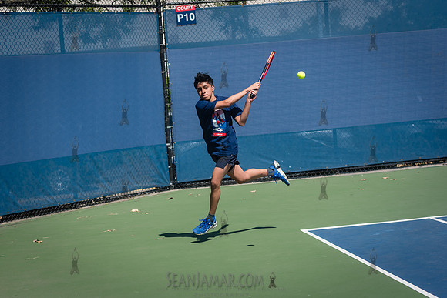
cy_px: 149
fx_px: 1143
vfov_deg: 14.9
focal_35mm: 92
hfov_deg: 22.1
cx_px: 224
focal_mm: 92
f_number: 4.5
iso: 200
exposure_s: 1/1600
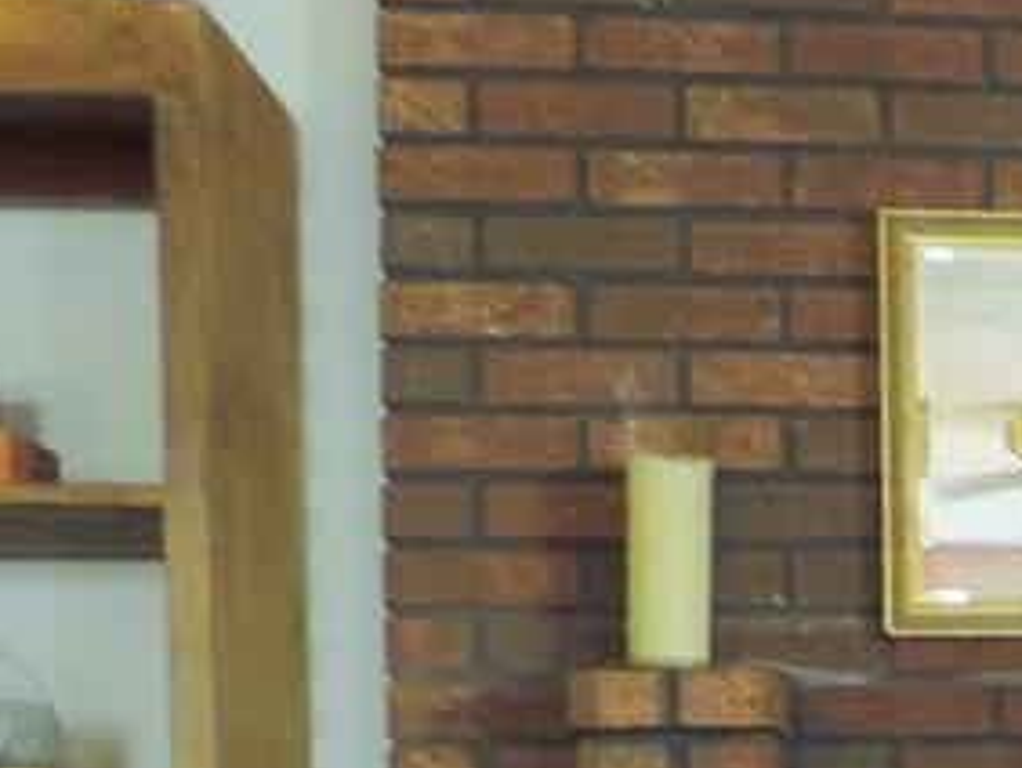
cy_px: 1000
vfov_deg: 16.1
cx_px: 1272
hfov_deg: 20.8
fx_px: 2571
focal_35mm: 87
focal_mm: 4.3
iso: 640
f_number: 3
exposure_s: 1/8
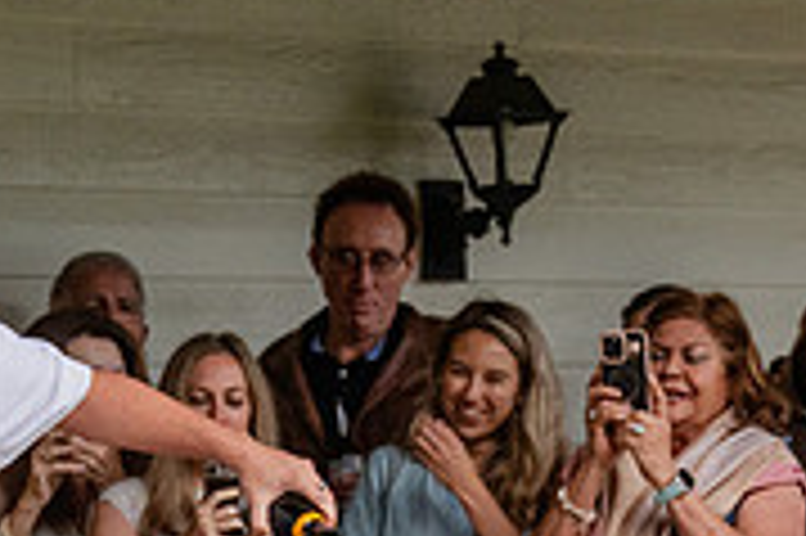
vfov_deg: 7.7
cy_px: 732
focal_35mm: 175
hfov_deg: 11.7
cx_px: 203
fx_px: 3914
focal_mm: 54
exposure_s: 1/250
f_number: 2.8
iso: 1800
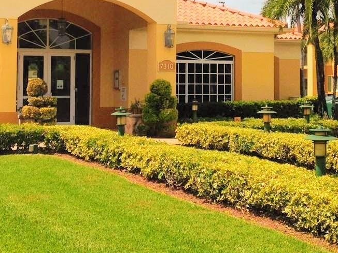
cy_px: 61
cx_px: 140
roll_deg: +1.8
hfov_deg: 24.1
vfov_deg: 18.1
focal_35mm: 81
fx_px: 791
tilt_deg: +5.9
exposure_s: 1/2584
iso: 50
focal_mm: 4.12
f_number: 2.4
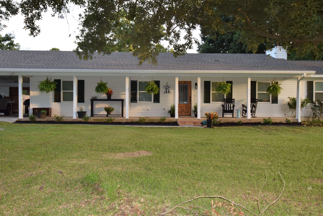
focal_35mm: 36
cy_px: 108
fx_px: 323
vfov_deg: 36.9
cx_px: 162
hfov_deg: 53.1
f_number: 5.6
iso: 450
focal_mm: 24
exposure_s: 1/125
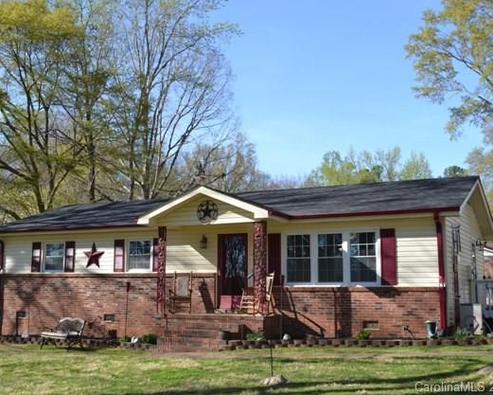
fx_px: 657
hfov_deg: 41.1
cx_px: 220
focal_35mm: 45
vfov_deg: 33.4
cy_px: 194
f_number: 6.3
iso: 100
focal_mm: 26
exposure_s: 1/160
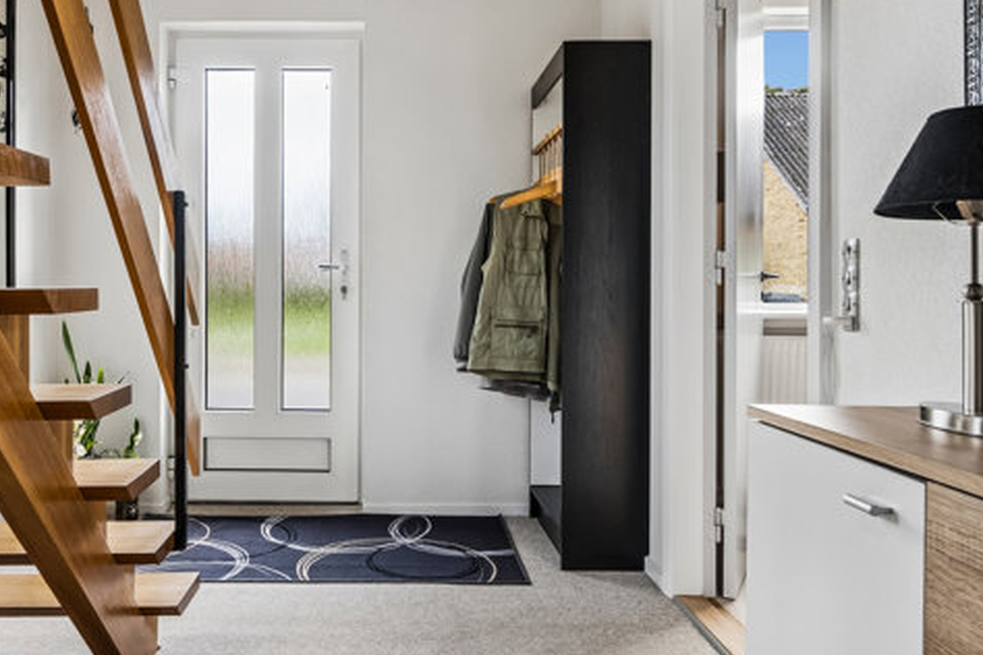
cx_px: 404
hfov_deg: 65.3
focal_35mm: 28
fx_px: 760
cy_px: 310
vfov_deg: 46.6
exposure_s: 1/15
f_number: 8
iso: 200
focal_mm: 11
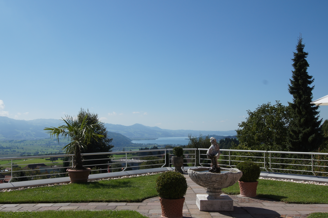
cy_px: 122
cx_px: 146
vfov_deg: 31.8
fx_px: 382
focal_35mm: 42
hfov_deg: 46.4
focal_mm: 20
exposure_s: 1/160
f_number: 11
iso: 100
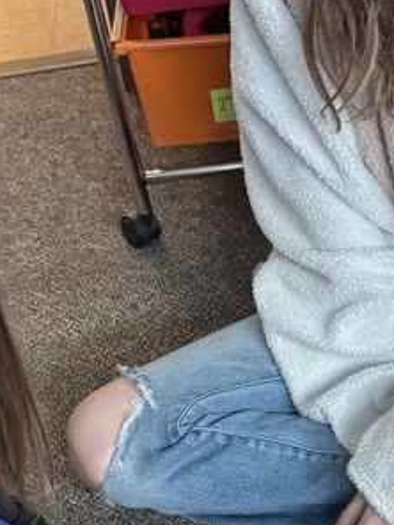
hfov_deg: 17.6
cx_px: 321
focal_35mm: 83
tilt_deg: -45.7
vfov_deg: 22.5
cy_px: 546
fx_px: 1260
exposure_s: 1/60
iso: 500
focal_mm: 6.76
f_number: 1.78
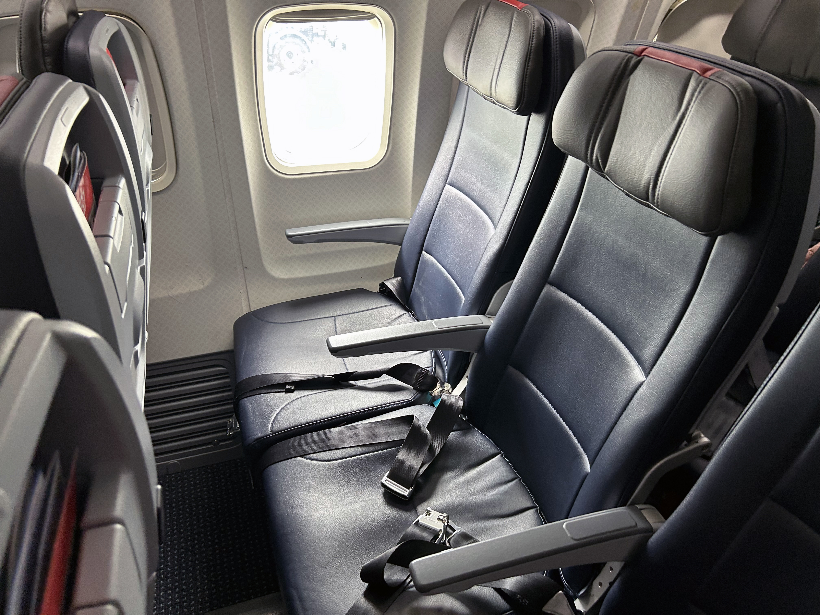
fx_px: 616
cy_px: 308
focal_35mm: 26
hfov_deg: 67.3
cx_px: 410
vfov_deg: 53.1
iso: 125
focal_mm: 5.7
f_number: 1.5
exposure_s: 1/75
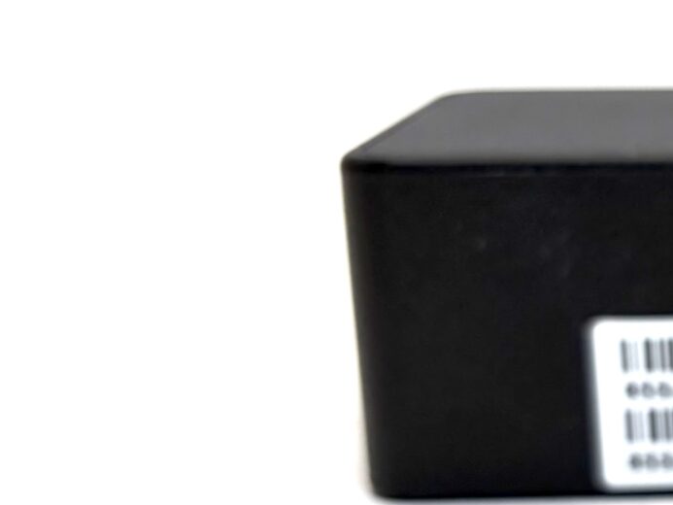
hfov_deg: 17.9
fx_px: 1867
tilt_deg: -15.5
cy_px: 356
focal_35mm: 96
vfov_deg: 15.4
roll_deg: +0.5
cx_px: 1058
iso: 40
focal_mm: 5.96
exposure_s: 1/204
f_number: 1.6
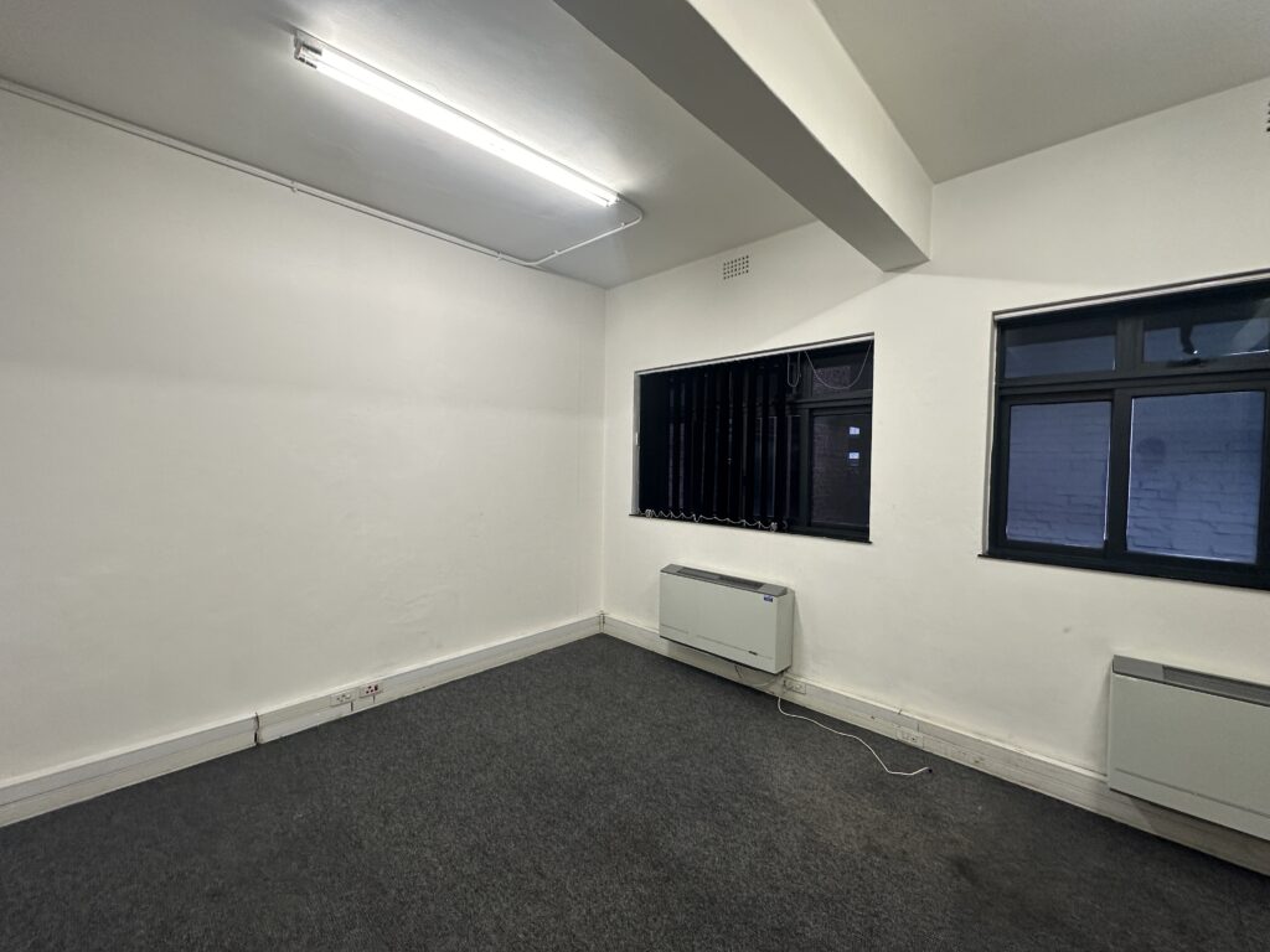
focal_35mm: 14
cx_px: 635
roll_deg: -0.7
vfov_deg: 85.7
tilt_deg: -0.5
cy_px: 476
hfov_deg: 102.1
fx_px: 514
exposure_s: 1/100
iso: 160
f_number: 2.2
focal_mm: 2.22
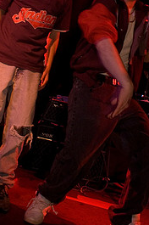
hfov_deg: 26.4
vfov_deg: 38.1
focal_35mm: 51
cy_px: 60
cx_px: 81
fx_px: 317
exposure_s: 1/50
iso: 800
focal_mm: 20
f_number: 3.2
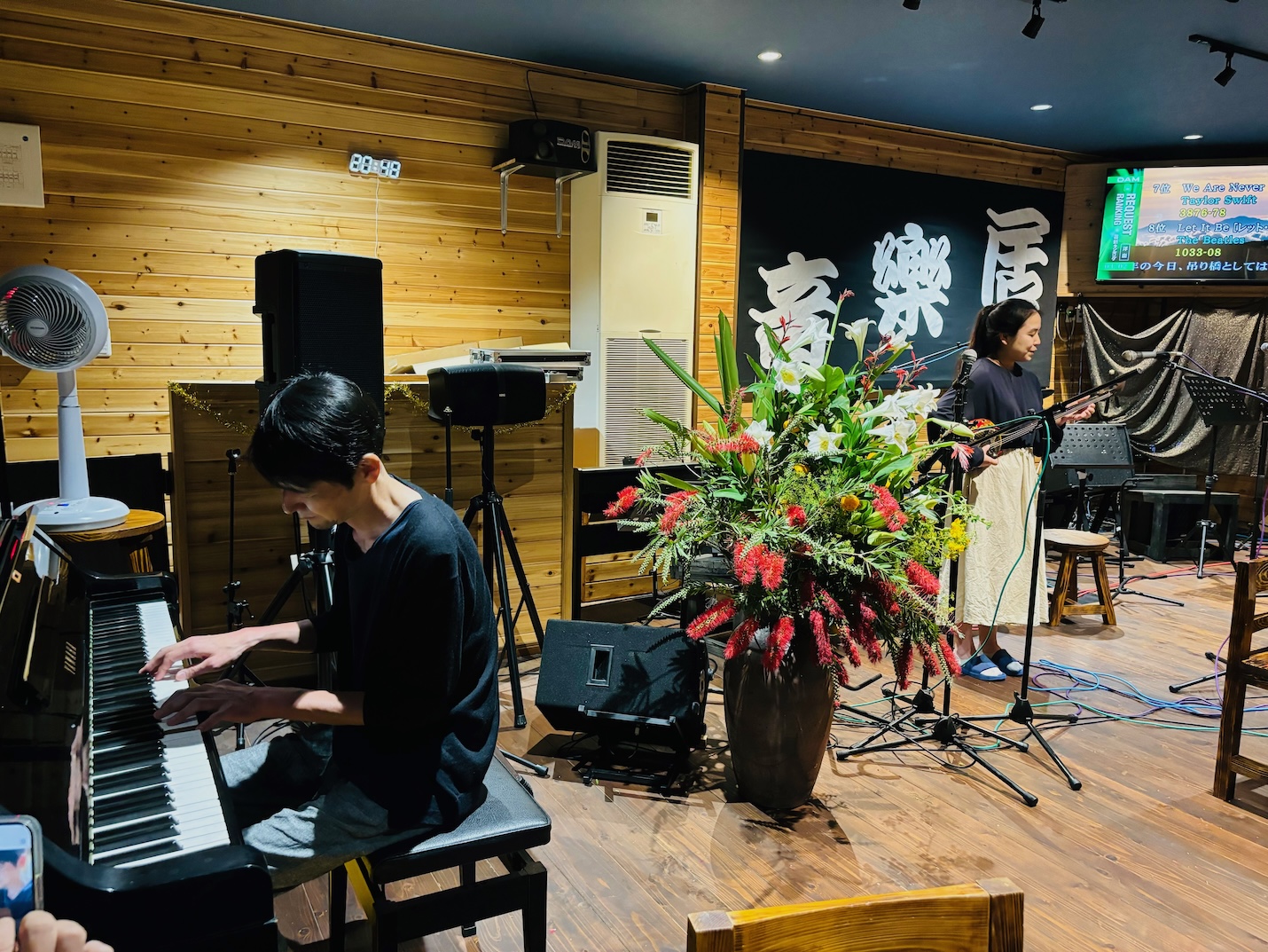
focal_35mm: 26
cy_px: 476
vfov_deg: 53.1
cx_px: 634
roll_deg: -0.2
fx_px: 953
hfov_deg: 67.3
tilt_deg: -9.8
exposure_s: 1/55
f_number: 1.6
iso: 500
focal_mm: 5.96
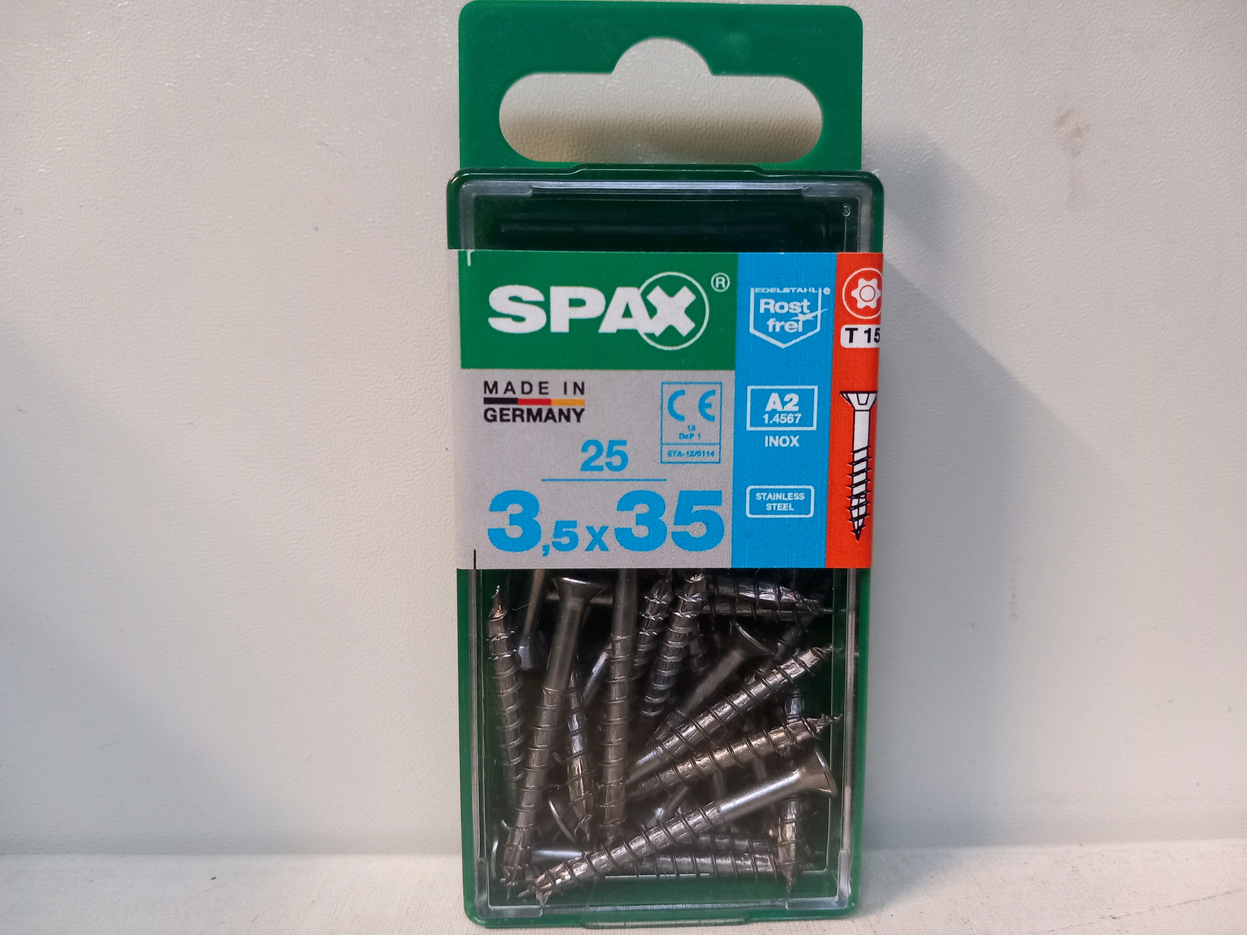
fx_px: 973
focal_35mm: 27
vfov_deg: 51.4
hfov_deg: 65.3
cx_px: 624
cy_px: 468
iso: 400
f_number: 1.8
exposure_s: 1/20
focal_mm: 4
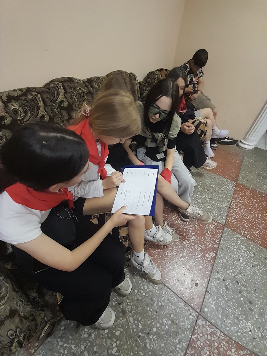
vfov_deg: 106.2
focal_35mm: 13
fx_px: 134
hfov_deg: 89.9
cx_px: 134
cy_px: 178
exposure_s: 1/25
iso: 200
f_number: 2.2
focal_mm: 1.13
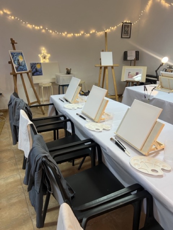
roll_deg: +0.5
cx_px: 86
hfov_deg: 53.1
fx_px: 173
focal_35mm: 26
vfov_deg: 67.3
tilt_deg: -21.3
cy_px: 115
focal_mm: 5.7
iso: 64
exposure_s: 1/50
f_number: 1.5
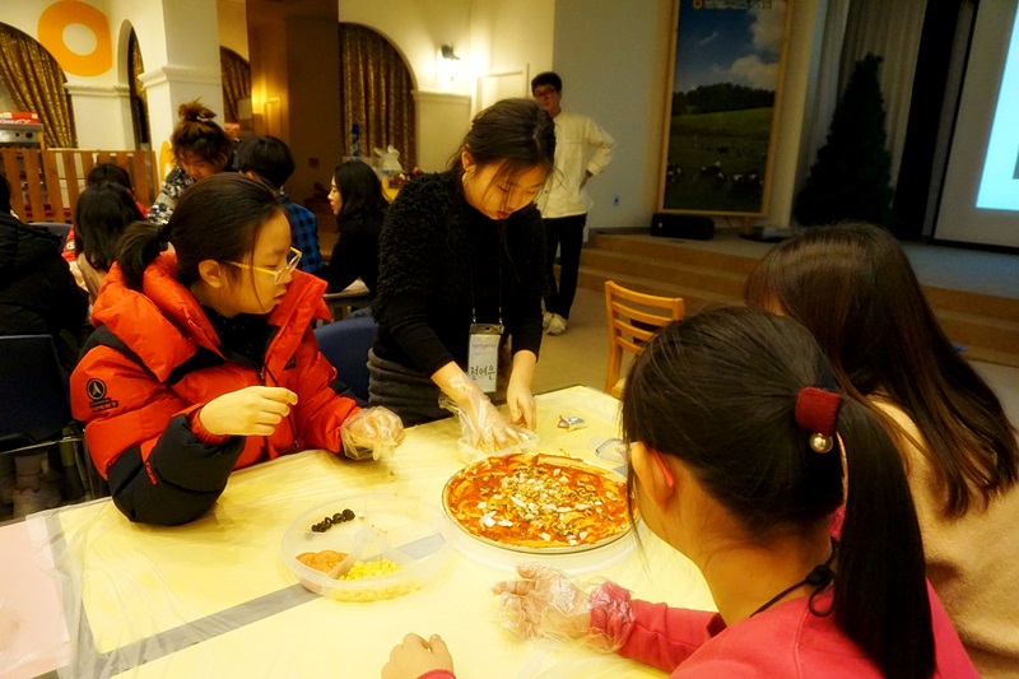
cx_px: 510
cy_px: 340
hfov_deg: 73.8
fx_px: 679
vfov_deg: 53.1
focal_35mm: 24
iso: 3200
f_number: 4
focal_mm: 16
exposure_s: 1/160
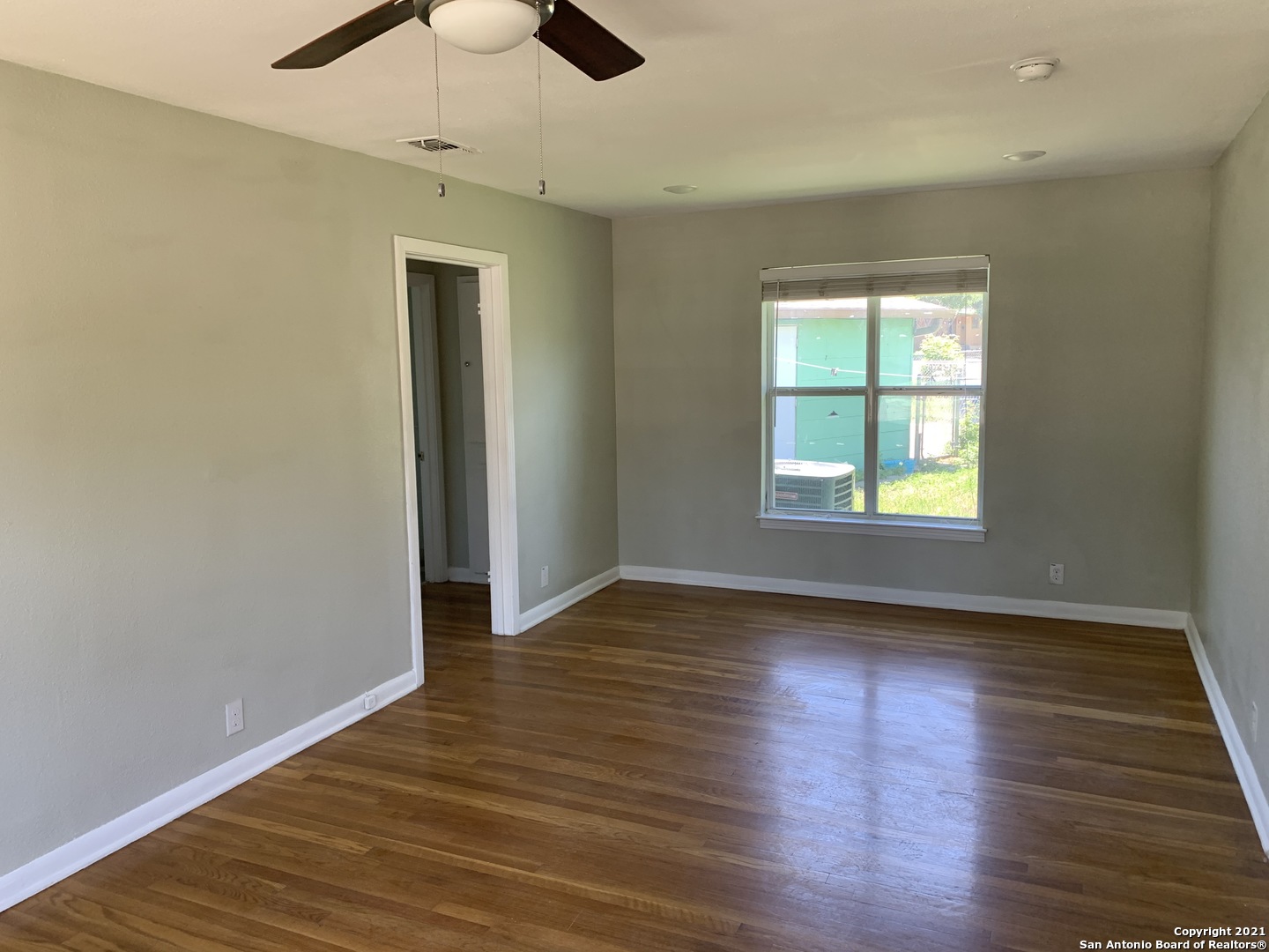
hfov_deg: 67.3
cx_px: 634
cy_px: 476
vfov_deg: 53.1
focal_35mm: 26
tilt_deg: -6.8
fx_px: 953
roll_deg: +1.0
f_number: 1.8
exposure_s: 1/121
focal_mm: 4.25
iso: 100
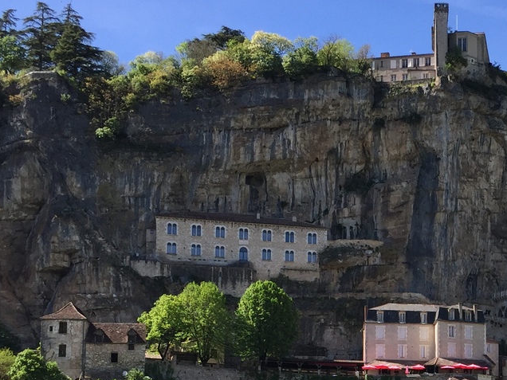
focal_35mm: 73
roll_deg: +0.1
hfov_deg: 25.3
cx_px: 515
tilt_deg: +4.7
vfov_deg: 19.4
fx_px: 1069
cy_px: 402
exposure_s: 1/964
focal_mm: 4.15
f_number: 2.2
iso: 32
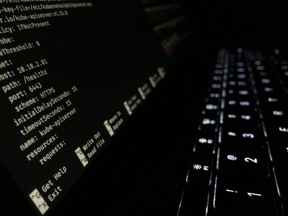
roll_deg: +3.0
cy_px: 108
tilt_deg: -20.9
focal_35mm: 29
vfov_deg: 48.2
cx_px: 144
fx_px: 241
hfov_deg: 61.7
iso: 800
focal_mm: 4.15
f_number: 2.2
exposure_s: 1/4
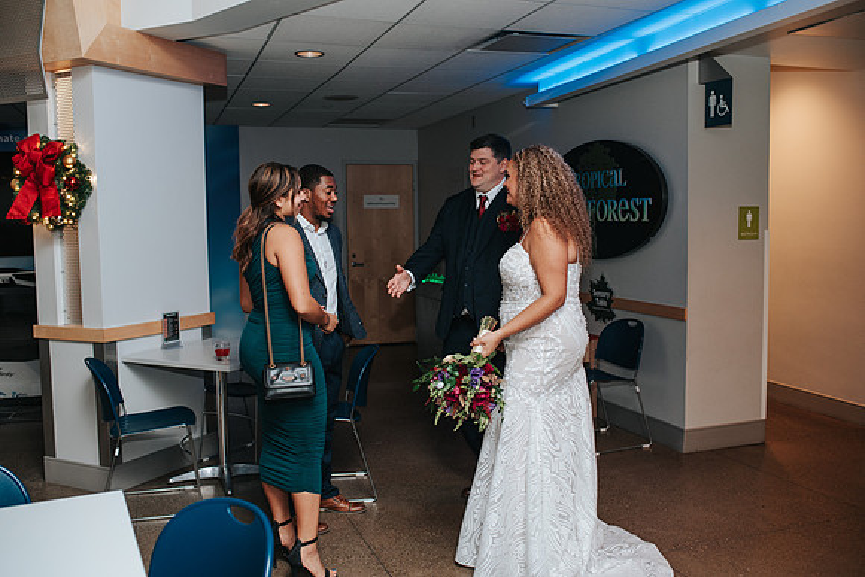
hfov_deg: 54.4
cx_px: 432
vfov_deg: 37.9
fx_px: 841
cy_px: 288
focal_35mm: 35
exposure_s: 1/200
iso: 1000
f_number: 2.8
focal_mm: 35
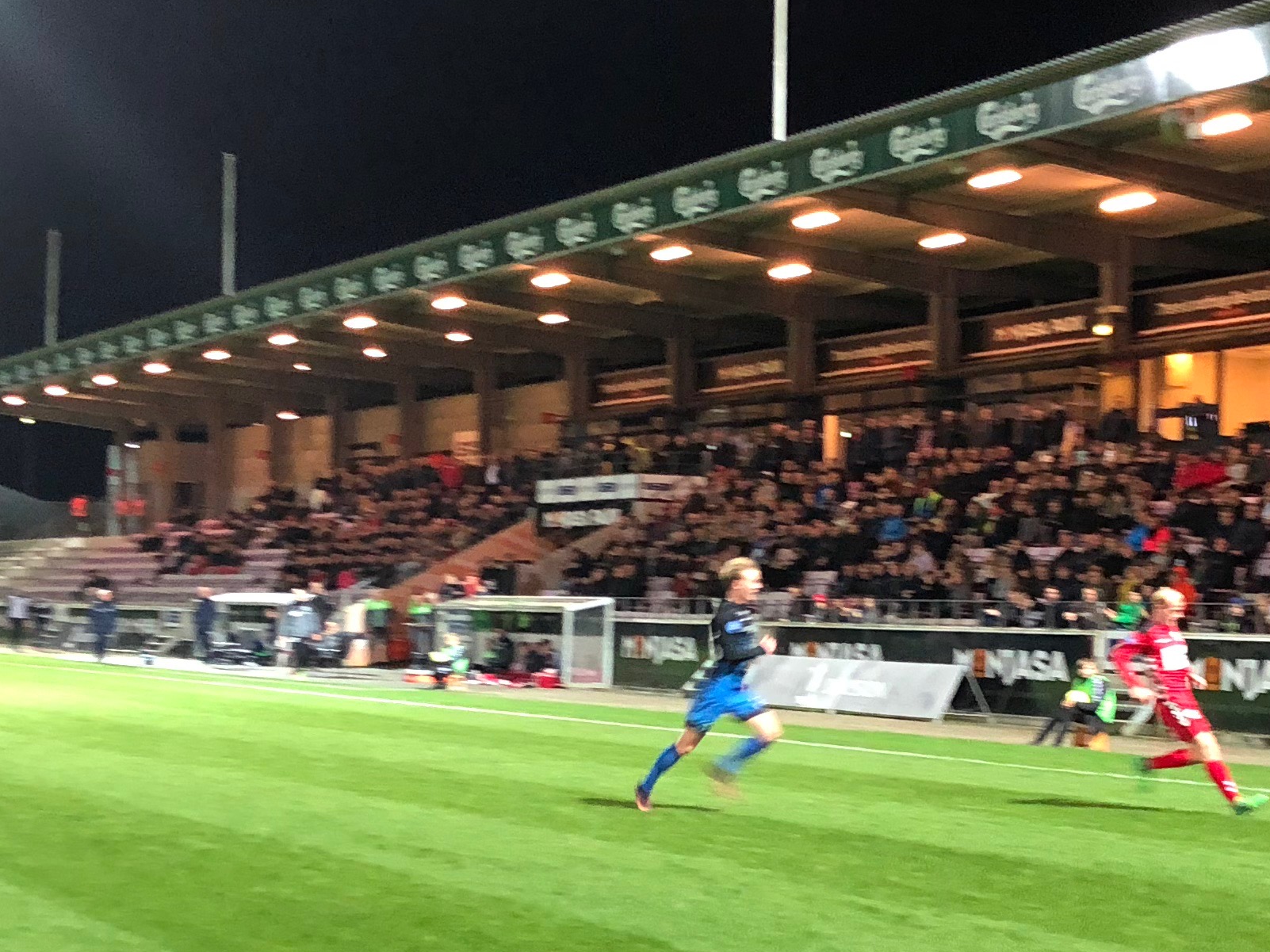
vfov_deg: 20.1
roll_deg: -0.3
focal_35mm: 73
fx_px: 2678
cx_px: 824
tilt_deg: -2.3
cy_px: 638
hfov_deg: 26.6
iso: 100
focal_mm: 3.99
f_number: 1.8
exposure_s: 1/17
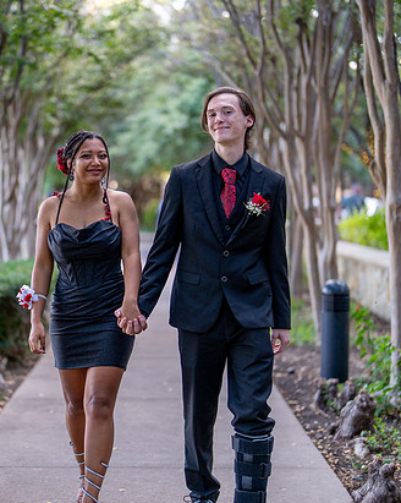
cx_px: 121
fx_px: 1055
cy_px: 252
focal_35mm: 71
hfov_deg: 21.4
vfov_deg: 26.8
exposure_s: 1/1000
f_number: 1.2
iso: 320
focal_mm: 50
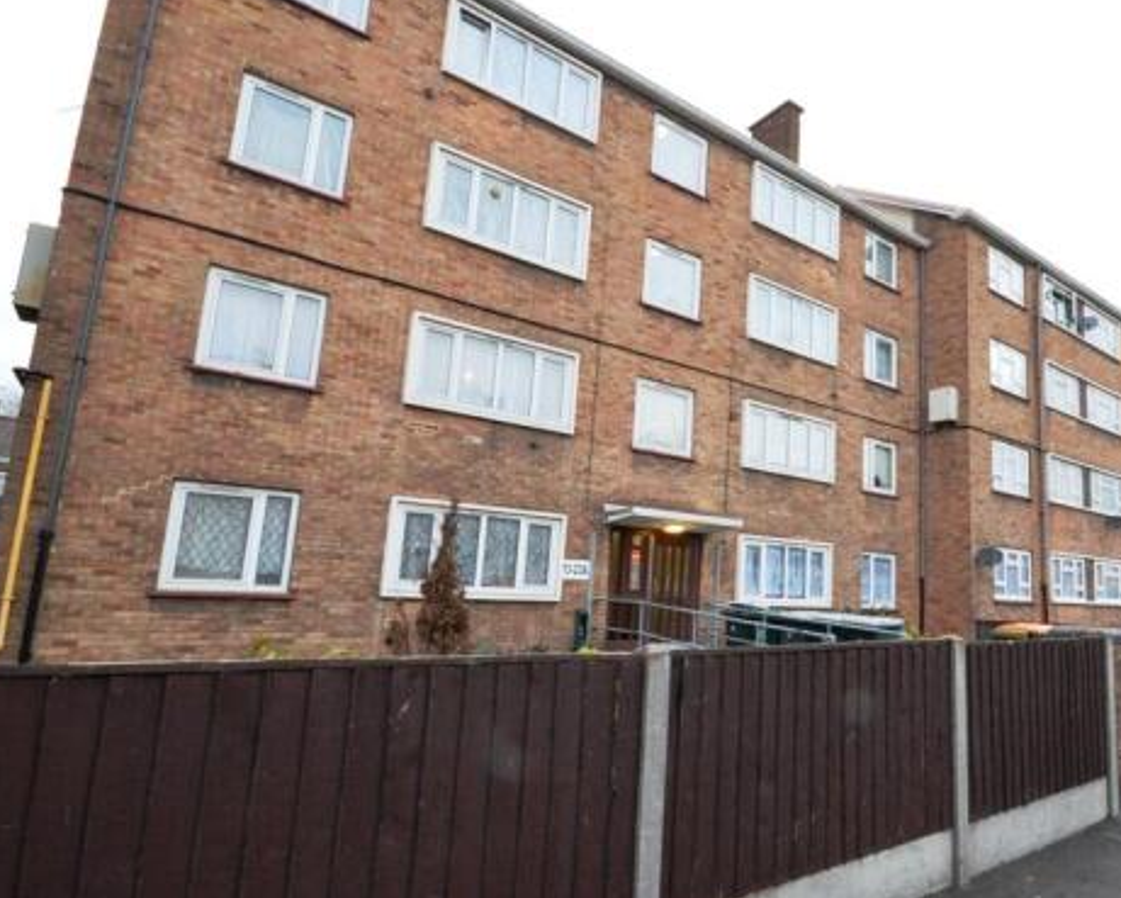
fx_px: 664
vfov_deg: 68.0
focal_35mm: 20
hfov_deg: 78.2
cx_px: 730
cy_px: 479
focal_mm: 10
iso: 1600
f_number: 14
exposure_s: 1/30
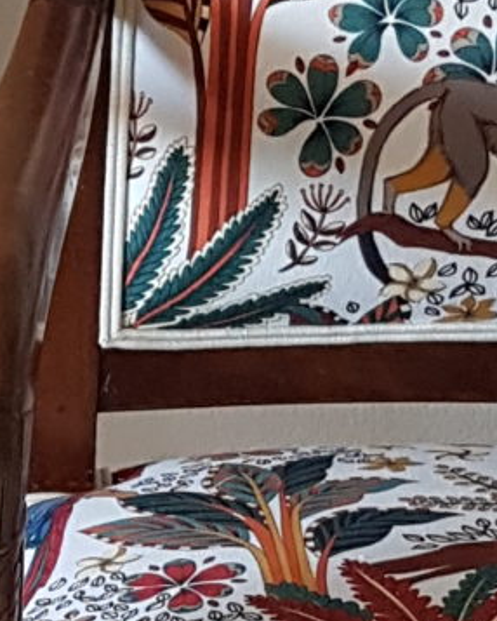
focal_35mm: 182
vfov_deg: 10.6
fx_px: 3344
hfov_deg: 8.4
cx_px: -167
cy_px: 536
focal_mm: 4.2
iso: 200
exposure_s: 1/24
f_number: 1.7
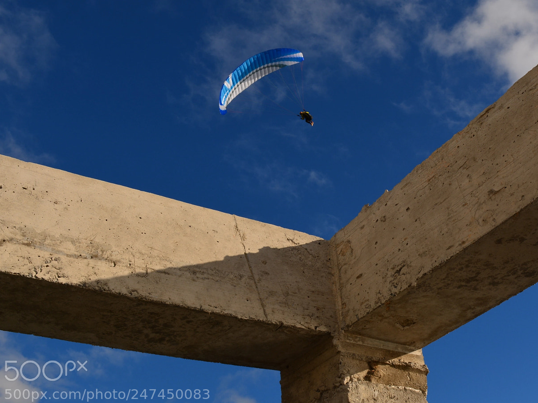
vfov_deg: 34.3
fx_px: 653
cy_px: 192
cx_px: 333
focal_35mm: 42
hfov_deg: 44.5
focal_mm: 22
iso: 100
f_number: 13
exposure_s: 1/200
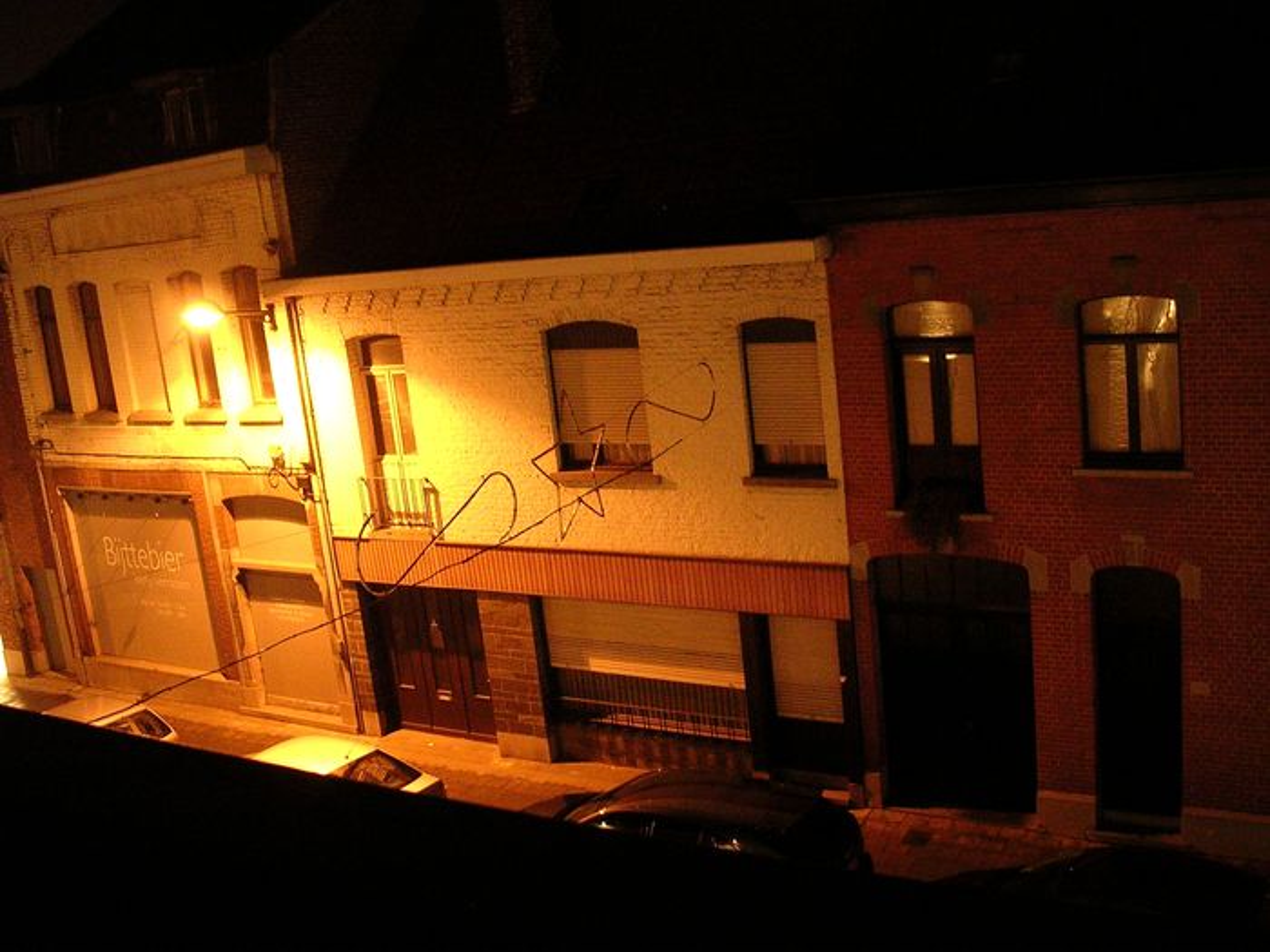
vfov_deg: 37.7
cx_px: 635
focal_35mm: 38
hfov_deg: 49.0
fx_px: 1394
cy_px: 476
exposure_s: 1/1.5
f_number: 2.8
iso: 400
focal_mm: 5.8
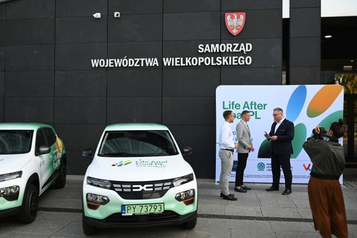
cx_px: 178
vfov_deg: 38.8
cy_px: 119
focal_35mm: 34
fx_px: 337
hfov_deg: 55.8
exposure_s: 1/320
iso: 100
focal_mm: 34
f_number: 2.8
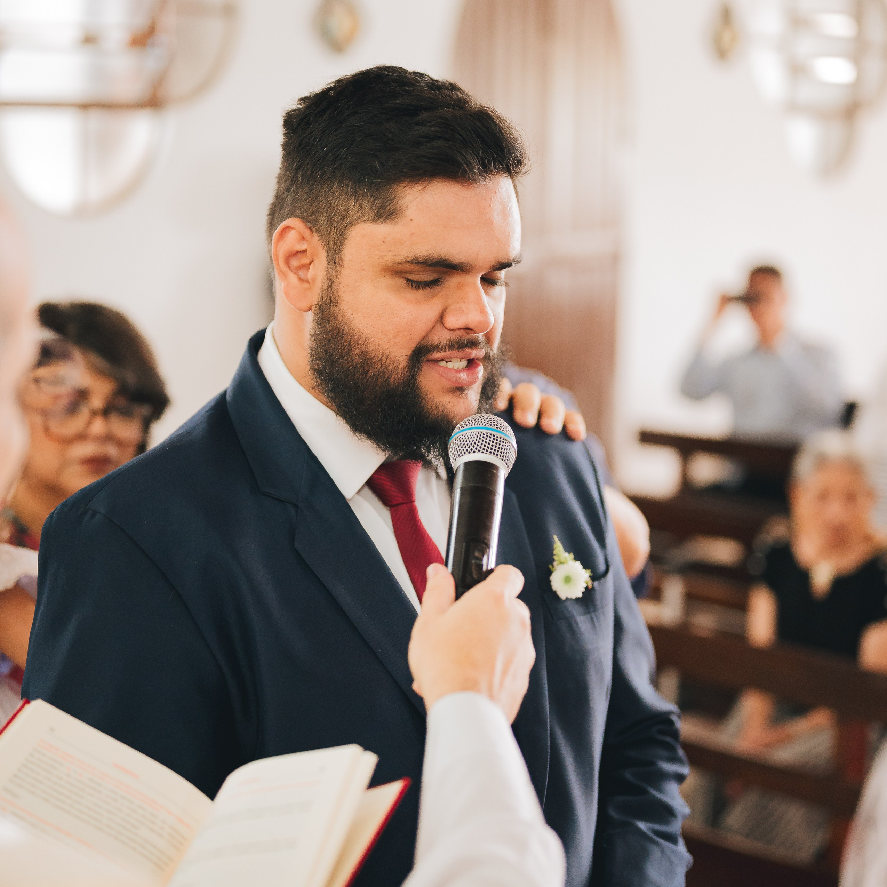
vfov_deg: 26.9
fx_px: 1855
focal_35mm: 64
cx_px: 443
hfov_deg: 26.9
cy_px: 436
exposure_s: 1/320
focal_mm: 50
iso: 2500
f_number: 1.8
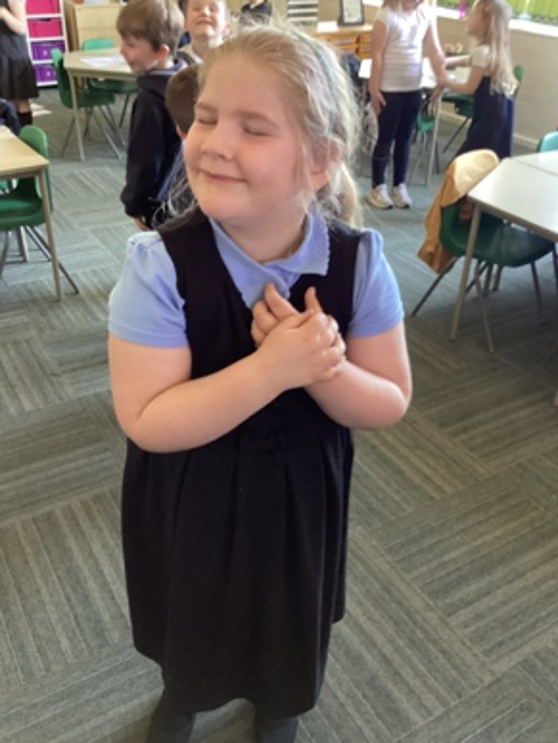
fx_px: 688
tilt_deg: -32.3
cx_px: 280
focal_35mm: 32
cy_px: 366
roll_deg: -1.4
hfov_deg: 44.2
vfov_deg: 56.8
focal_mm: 3.3
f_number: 2.4
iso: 320
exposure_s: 1/33
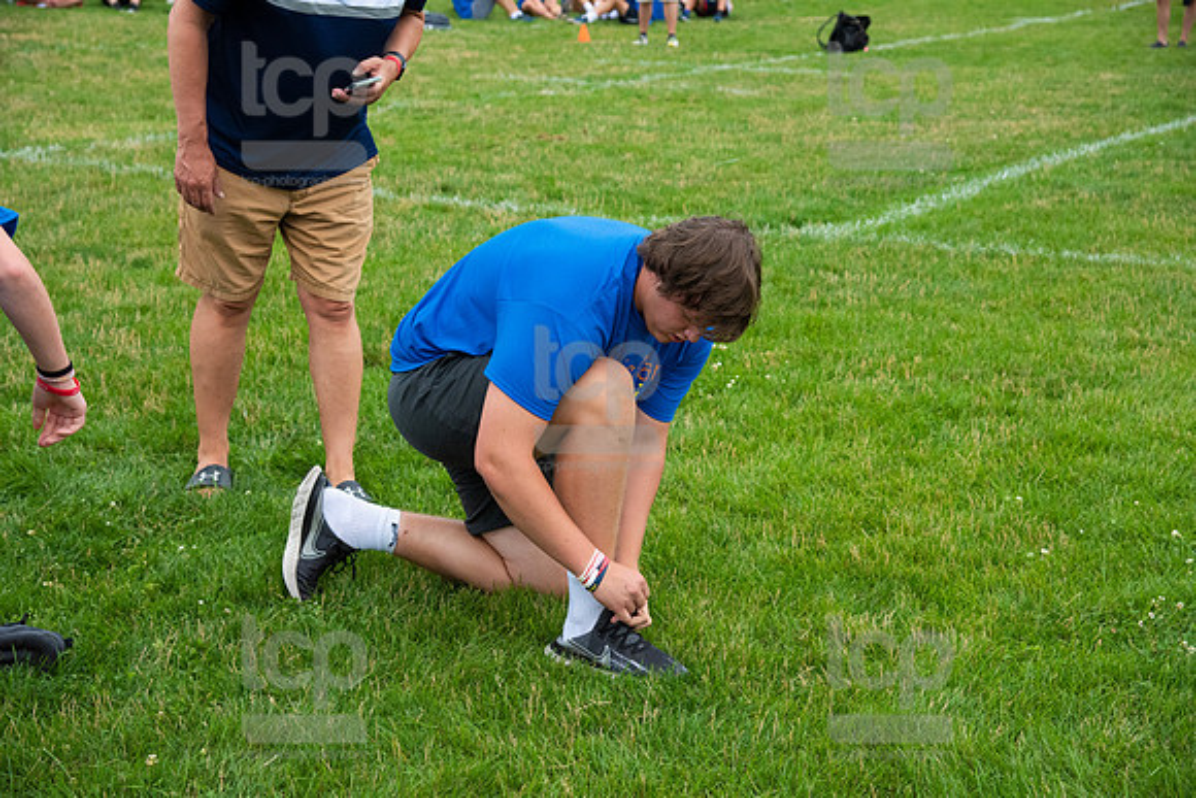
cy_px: 399
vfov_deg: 20.6
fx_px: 2193
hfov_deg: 30.5
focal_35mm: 66
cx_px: 598
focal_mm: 66
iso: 2000
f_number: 5.6
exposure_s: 1/1600
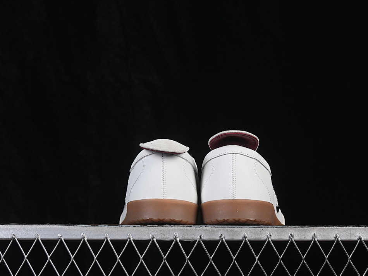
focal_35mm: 82
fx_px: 872
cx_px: 200
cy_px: 138
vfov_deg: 18.0
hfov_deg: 23.8
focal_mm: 50
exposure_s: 1/80
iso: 160
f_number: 8
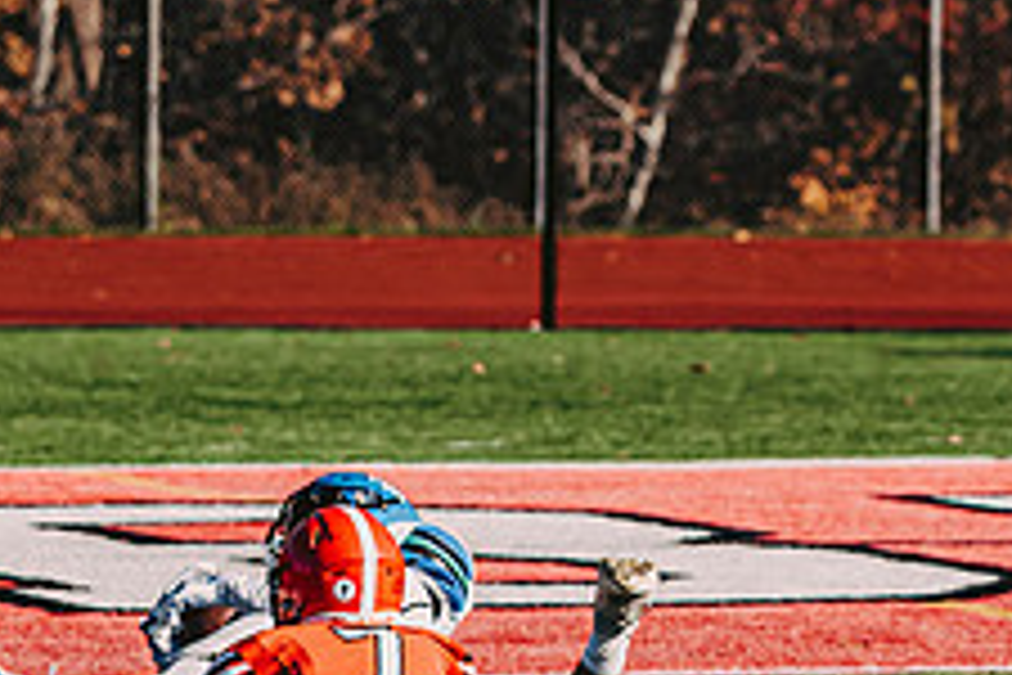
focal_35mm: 333
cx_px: 319
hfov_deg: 6.2
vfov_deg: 4.1
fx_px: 9360
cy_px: 588
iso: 250
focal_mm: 95
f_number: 3.2
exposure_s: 1/2500
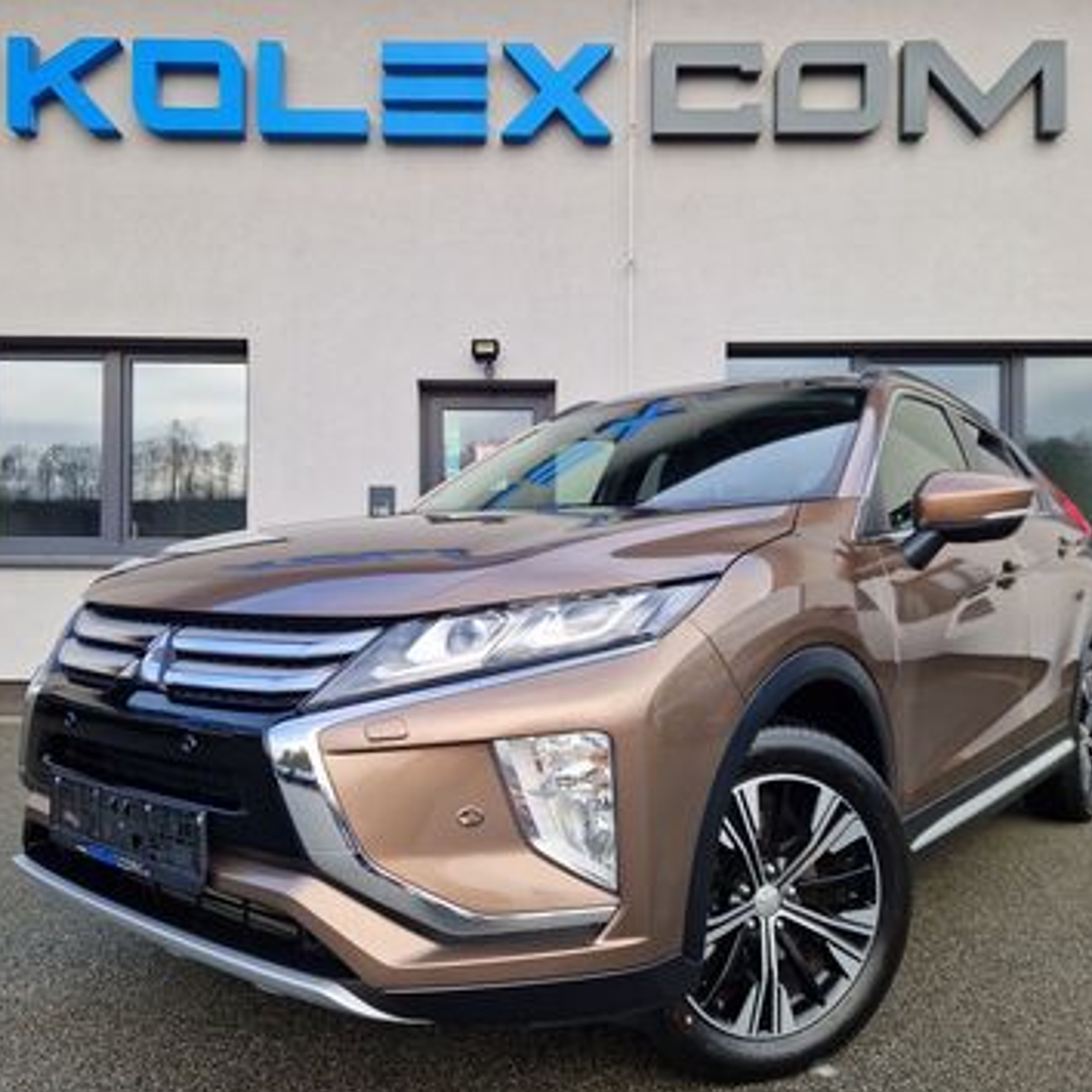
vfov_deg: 57.3
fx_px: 999
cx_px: 521
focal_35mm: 28
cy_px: 561
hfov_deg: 57.3
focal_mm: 5.4
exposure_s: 1/2247
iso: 50
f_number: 1.8
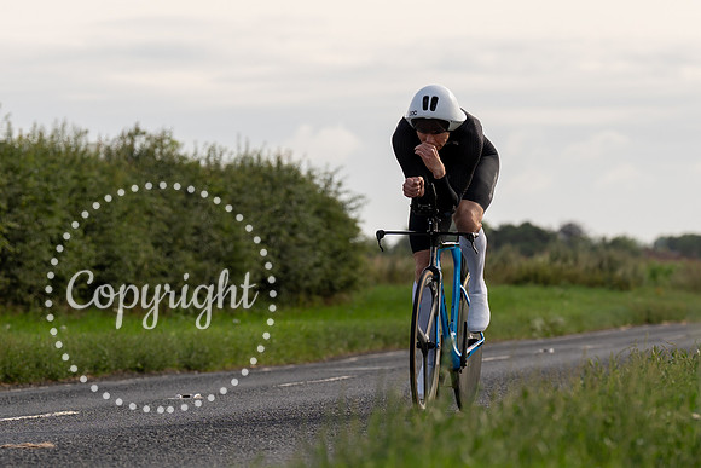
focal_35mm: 230
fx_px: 4479
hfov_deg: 8.9
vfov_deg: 6.0
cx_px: 381
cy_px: 246
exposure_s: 1/1000
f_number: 4
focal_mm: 133
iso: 125
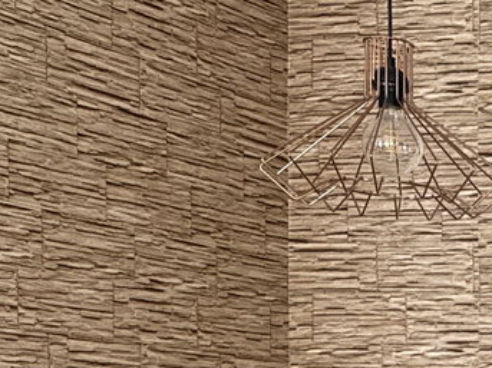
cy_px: 586
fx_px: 1591
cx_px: 955
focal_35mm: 112
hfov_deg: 14.7
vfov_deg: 12.4
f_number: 1.78
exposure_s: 1/60
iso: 200
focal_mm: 6.76
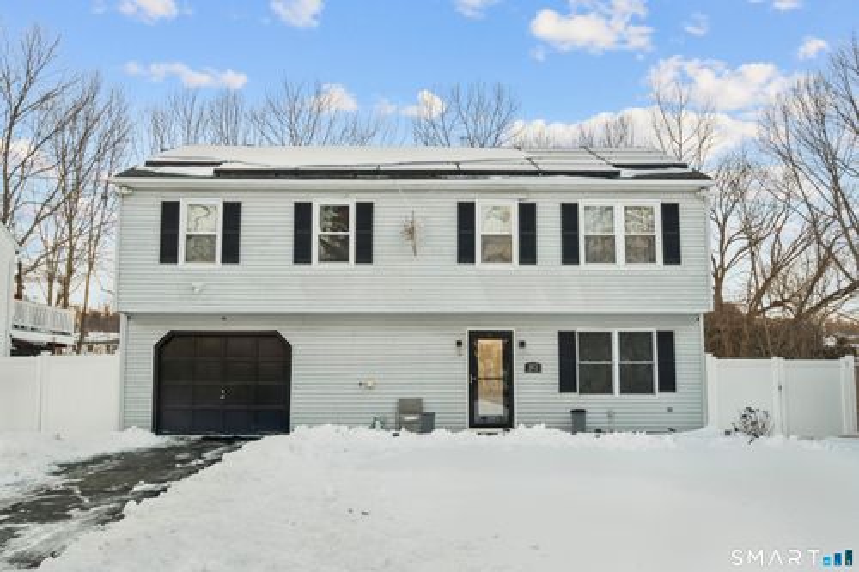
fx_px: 835
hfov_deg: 54.5
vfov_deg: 37.8
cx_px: 430
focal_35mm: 35
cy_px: 286
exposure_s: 1/3
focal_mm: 35
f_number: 9
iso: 200
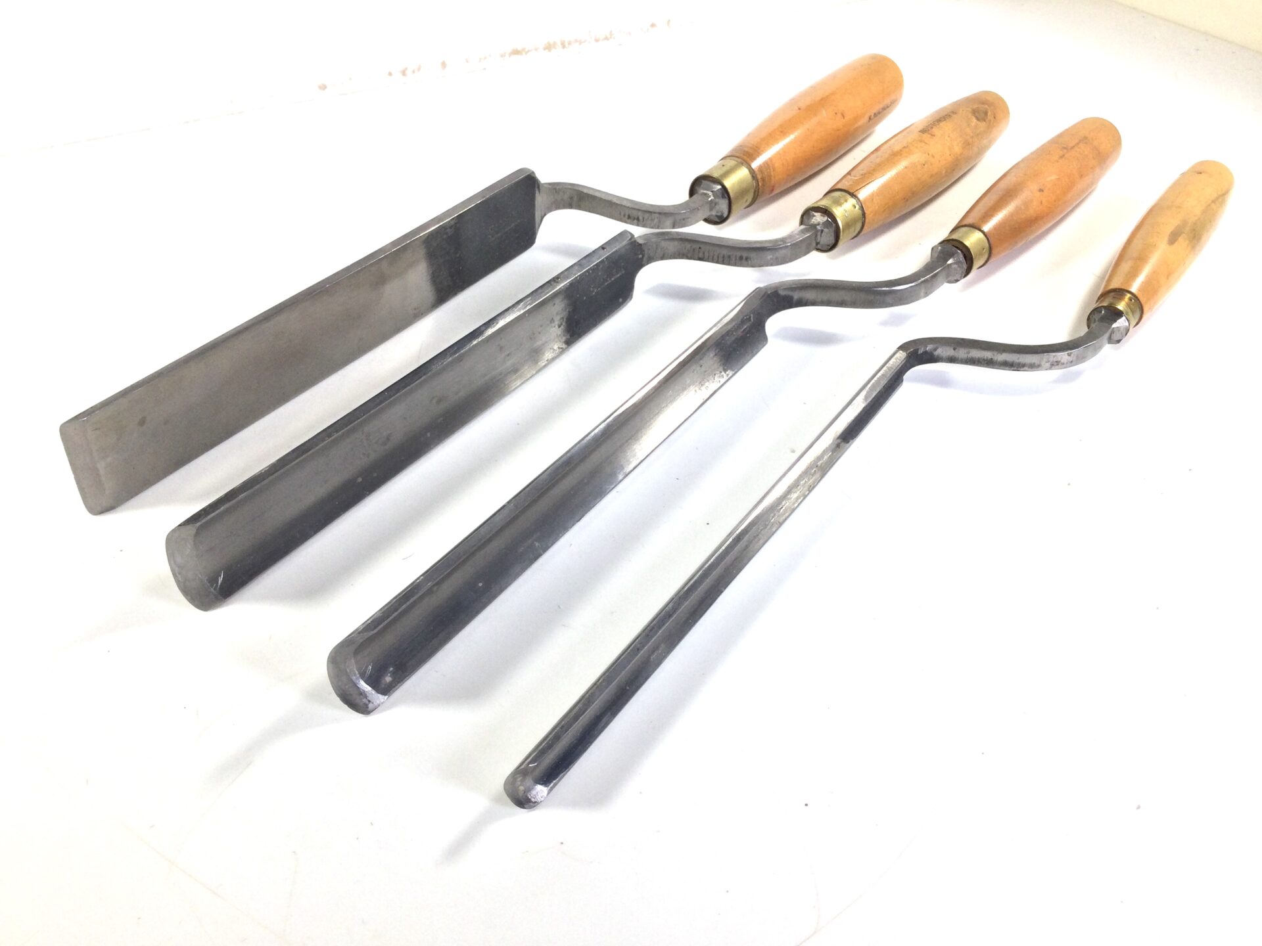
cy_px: 473
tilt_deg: -39.1
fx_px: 1130
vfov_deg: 45.4
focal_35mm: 31
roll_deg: -0.6
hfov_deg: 58.4
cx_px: 631
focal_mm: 3.3
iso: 25
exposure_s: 1/100
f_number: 2.4
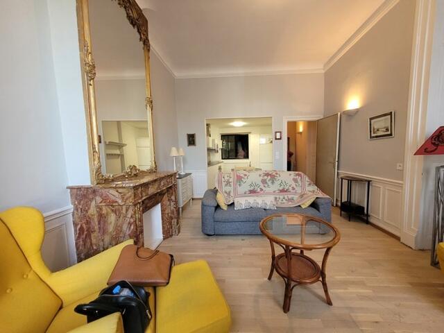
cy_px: 166
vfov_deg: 89.9
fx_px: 167
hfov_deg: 106.2
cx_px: 222
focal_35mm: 13
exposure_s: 1/50
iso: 250
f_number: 2.2
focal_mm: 1.74
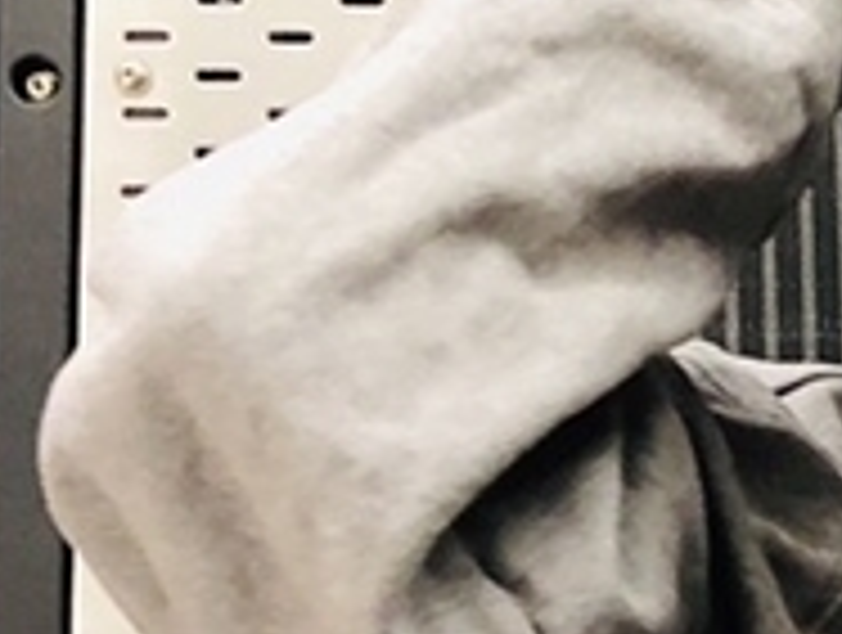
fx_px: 3729
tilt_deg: -6.5
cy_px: 652
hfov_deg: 12.1
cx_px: 1409
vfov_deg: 9.7
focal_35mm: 153
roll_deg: +0.5
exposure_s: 1/11
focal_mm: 4
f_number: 1.8
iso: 100
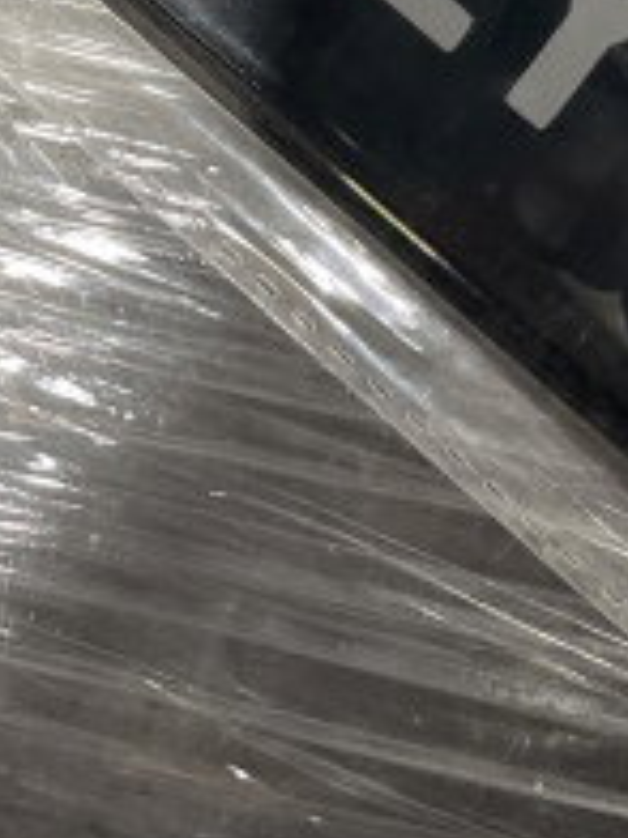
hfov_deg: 13.5
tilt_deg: -72.4
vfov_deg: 15.4
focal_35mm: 108
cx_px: 607
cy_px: -712
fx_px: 2612
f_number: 1.6
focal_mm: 4.2
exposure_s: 1/121
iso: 100
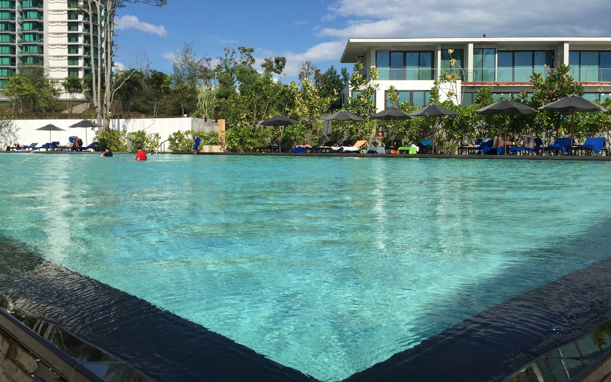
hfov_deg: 61.2
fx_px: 516
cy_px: 157
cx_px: 304
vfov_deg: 40.5
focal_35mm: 31
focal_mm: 4.15
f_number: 2.2
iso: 32
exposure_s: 1/3300
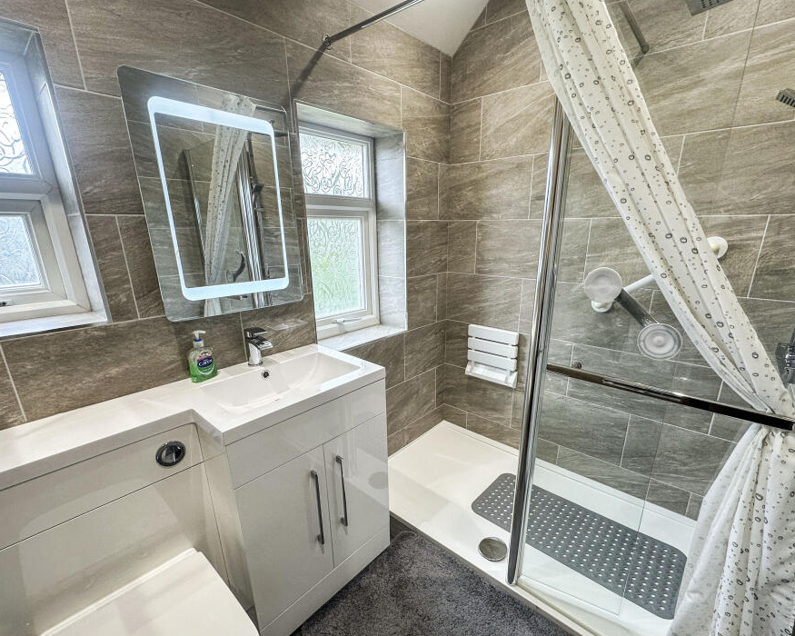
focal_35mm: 16
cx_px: 410
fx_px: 376
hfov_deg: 93.1
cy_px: 344
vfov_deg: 80.2
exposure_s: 1/100
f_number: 2.2
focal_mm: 2.22
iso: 80
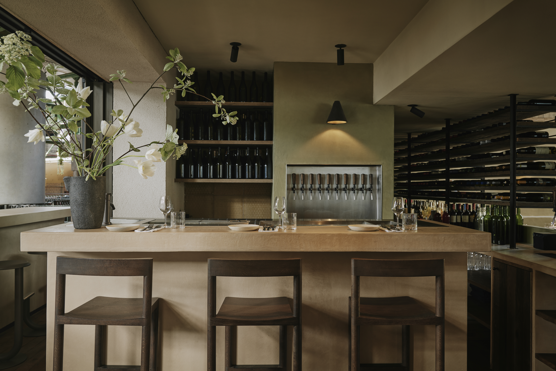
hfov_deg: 65.5
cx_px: 278
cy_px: 186
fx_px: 433
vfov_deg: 46.4
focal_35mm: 28
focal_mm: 28
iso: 100
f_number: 5.6
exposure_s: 1/3.33
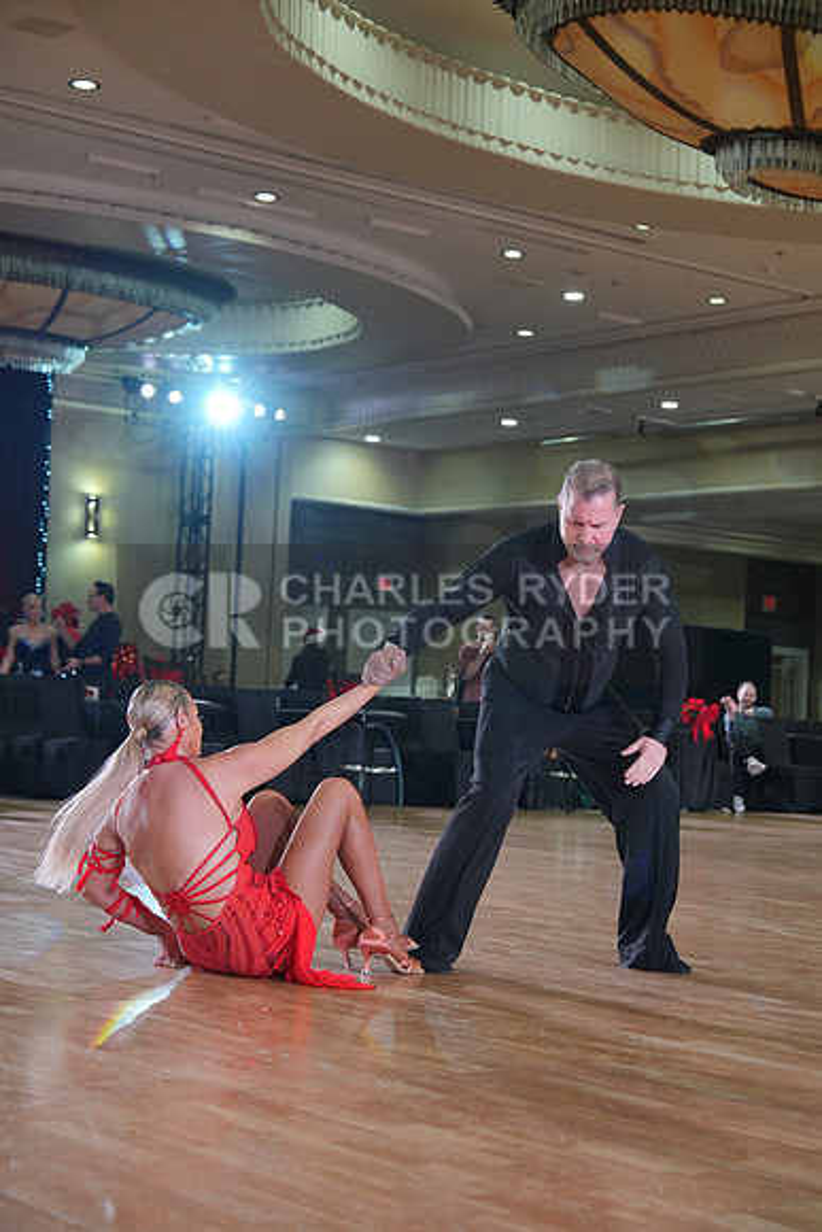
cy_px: 616
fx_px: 2122
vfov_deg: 32.4
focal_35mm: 62
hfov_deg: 21.9
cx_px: 411
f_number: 4
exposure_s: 1/400
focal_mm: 62
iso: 1600
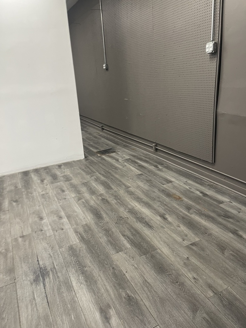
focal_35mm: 25
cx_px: 123
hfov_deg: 54.9
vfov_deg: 69.4
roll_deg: +3.1
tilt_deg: -13.7
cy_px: 164
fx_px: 237
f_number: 1.6
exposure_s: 1/60
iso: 160
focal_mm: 5.1
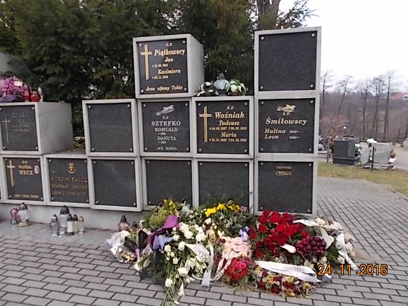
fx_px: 306
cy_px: 153
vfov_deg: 53.1
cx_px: 204
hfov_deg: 67.3
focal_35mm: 26
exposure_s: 1/80
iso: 80
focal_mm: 4.6
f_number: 3.2
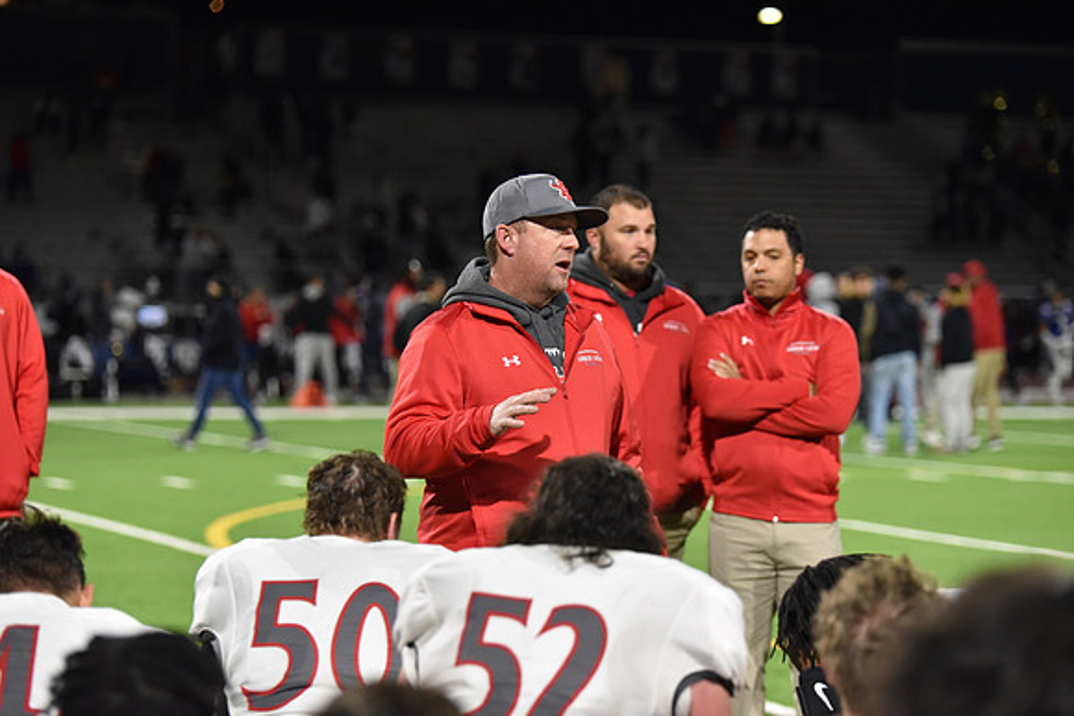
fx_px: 3461
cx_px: 537
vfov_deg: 11.8
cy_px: 358
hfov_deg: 17.6
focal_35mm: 116
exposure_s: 1/640
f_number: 2.8
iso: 3600
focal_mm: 116
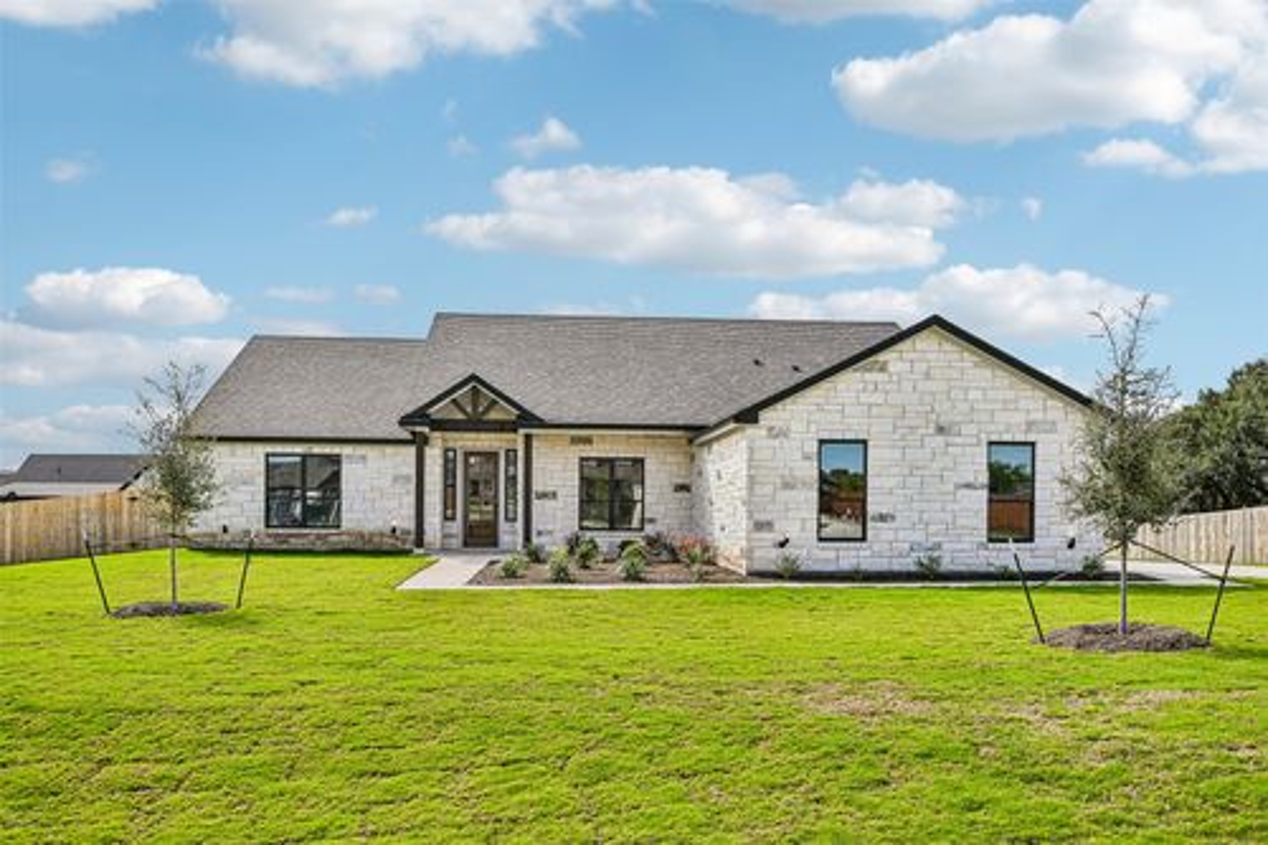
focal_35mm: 30
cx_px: 634
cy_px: 422
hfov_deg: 61.9
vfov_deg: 43.6
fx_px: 1056
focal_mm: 30
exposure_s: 1/400
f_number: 8
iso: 100
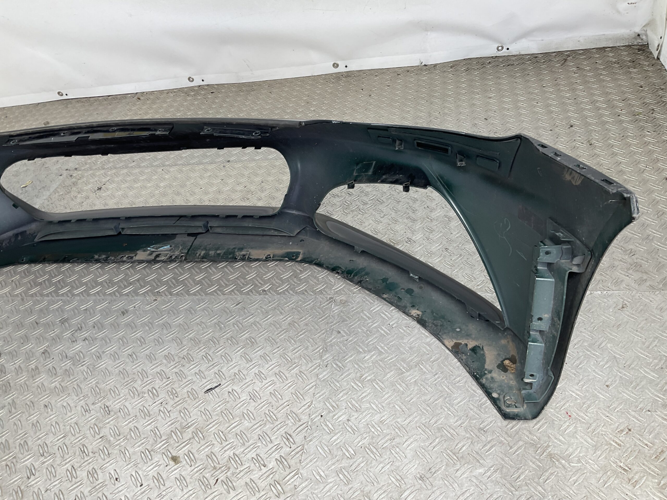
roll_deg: +12.1
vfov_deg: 48.2
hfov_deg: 61.7
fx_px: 559
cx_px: 334
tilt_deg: -39.7
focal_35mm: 29
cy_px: 250
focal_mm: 3
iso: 16
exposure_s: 1/100
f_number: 1.8
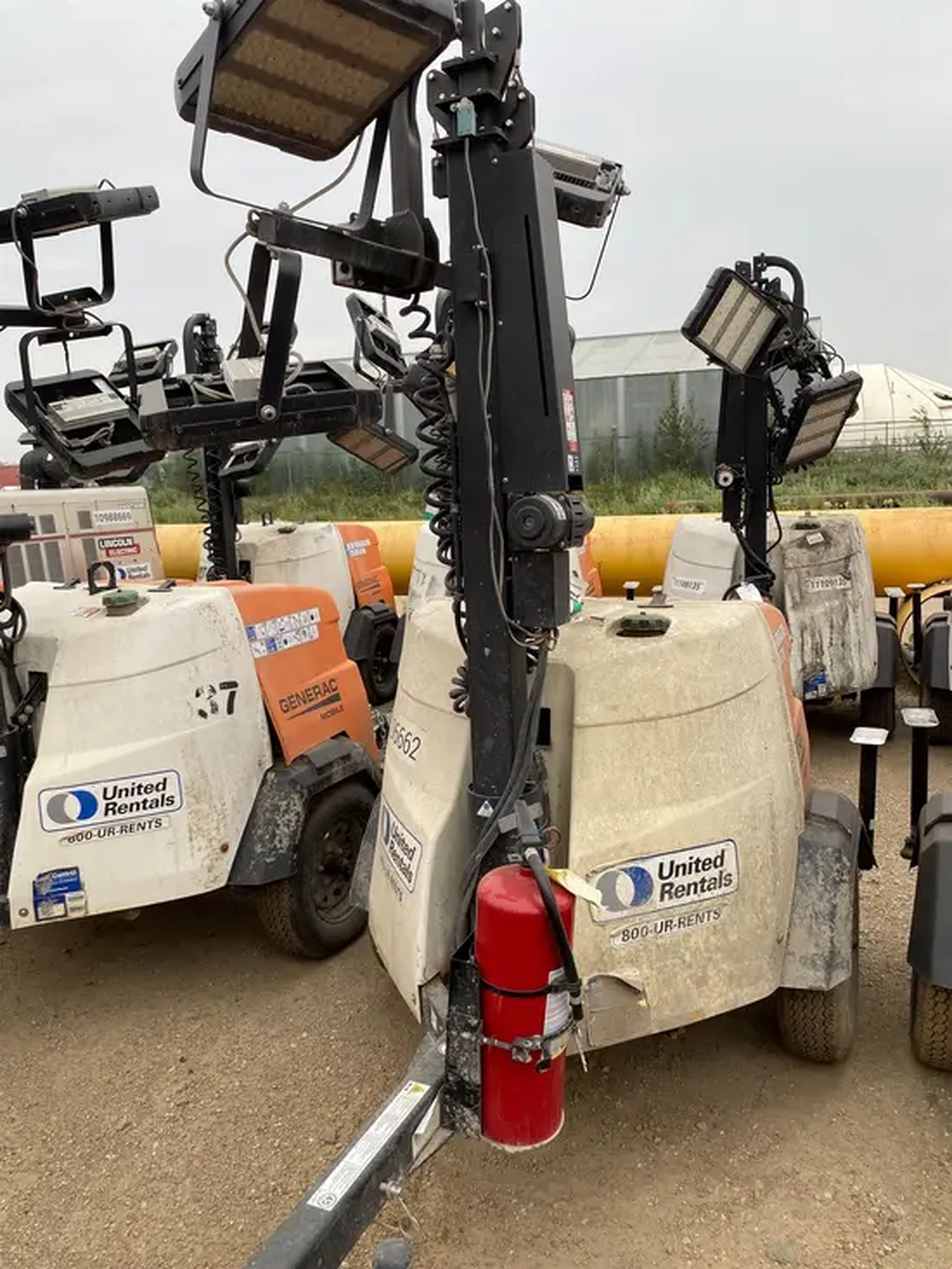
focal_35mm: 26
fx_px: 953
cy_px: 634
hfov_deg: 53.1
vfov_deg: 67.3
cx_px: 476
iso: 32
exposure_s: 1/151
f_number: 1.8
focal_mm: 4.25
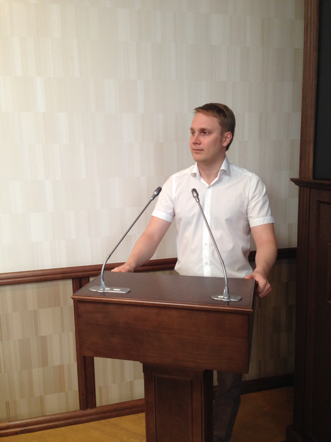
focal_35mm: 33
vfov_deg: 55.4
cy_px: 221
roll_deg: +2.5
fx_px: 421
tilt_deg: -7.1
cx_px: 166
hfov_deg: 42.9
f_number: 2.4
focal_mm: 4.12
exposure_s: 1/20
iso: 125
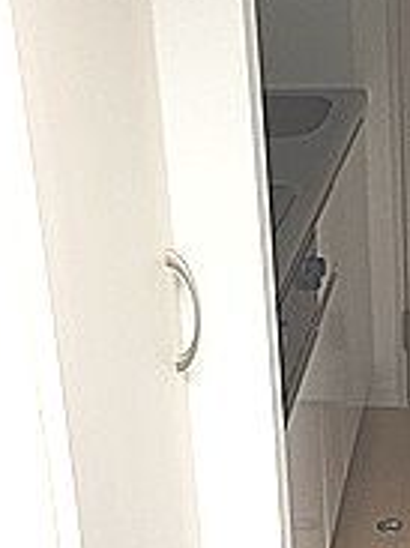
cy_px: 267
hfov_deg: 18.4
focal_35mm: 76
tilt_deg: -19.6
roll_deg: +0.4
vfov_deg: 25.7
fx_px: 1202
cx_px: 479
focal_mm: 4.15
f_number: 2.2
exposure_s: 1/60
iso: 32
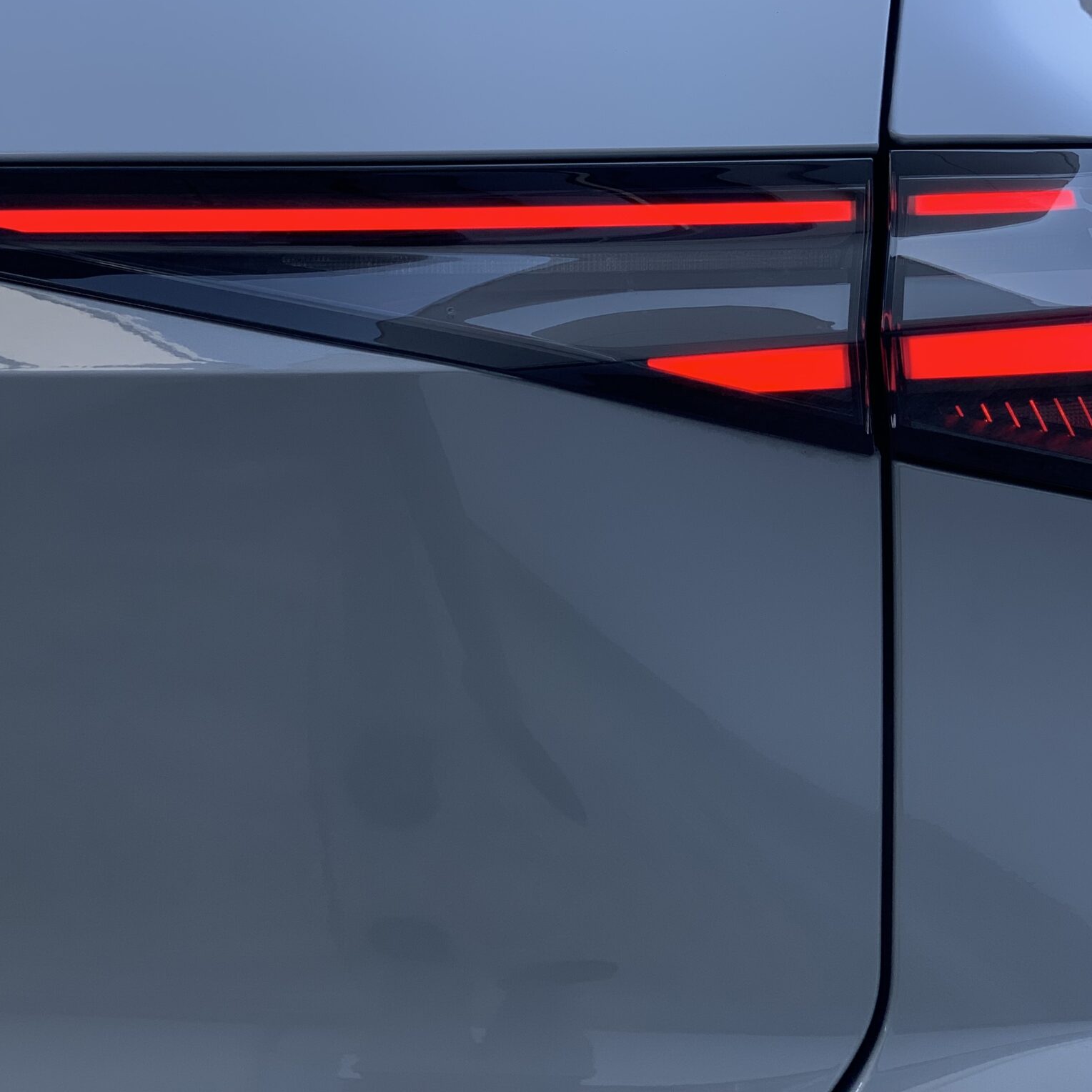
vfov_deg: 22.4
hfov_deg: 22.3
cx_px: 795
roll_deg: +0.0
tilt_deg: -7.7
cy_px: 407
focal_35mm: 77
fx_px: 2748
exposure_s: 1/363
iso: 16
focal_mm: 6
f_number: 2.4
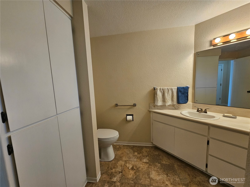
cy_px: 94
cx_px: 125
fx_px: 94
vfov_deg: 89.9
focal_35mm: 13
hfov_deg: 106.2
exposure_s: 1/60
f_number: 2.2
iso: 125
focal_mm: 2.2
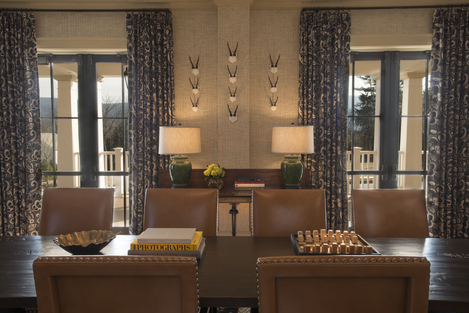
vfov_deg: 43.6
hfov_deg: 61.9
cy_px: 156
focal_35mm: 30
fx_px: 391
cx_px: 234
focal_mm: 30
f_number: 16
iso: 100
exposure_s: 1.3
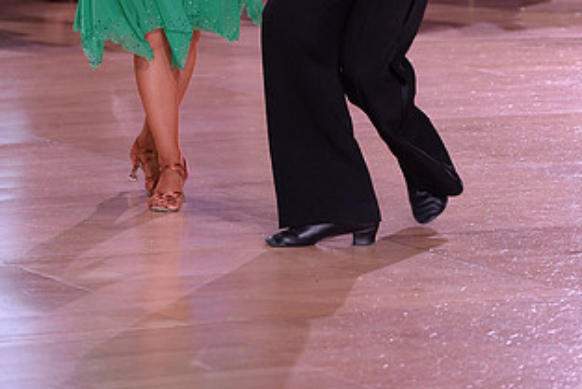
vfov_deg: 4.6
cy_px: -145
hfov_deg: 7.0
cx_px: 261
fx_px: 4787
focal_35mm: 296
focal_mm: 160
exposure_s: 1/250
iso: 1600
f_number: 4.5
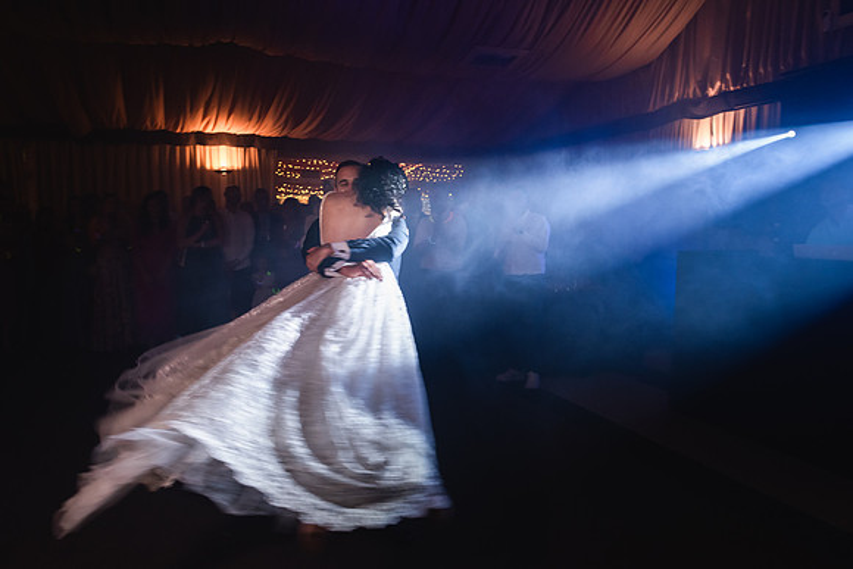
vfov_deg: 50.4
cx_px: 427
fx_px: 604
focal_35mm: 25
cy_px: 285
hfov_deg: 70.4
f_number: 5
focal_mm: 24
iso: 2000
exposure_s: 1/100
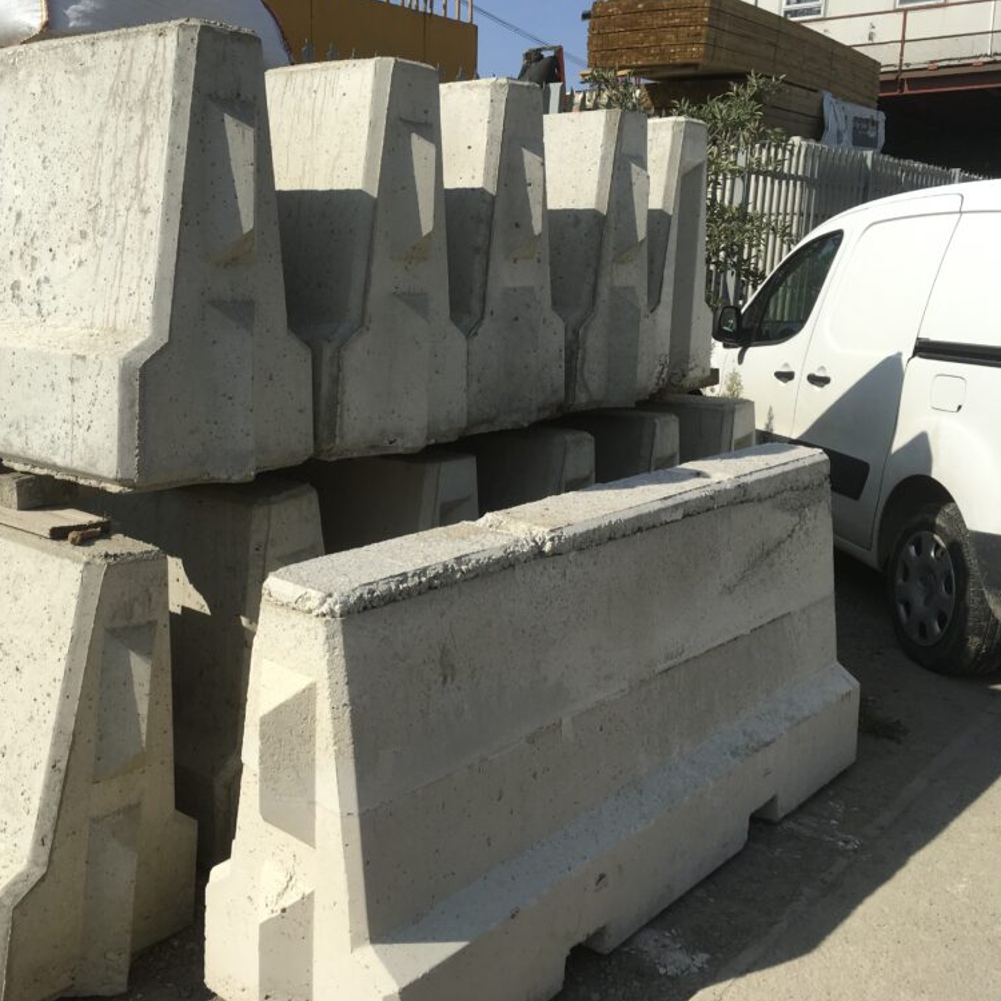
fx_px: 1145
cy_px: 498
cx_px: 371
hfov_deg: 46.8
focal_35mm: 35
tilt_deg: -9.0
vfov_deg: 47.2
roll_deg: +0.4
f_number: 2.2
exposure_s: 1/2481
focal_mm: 4.15
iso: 25
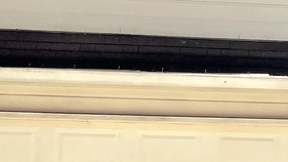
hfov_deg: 13.6
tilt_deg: +0.3
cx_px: 479
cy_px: 117
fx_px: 1107
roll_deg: -2.7
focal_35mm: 145
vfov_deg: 8.4
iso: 32
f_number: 1.6
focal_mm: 4.2
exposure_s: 1/3205
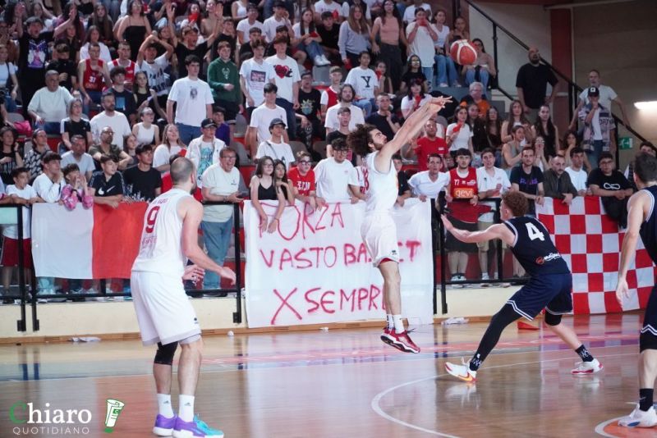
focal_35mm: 116
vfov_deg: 11.9
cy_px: 219
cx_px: 328
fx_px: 2109
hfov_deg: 17.7
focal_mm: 77
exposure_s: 1/800
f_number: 4
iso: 5000
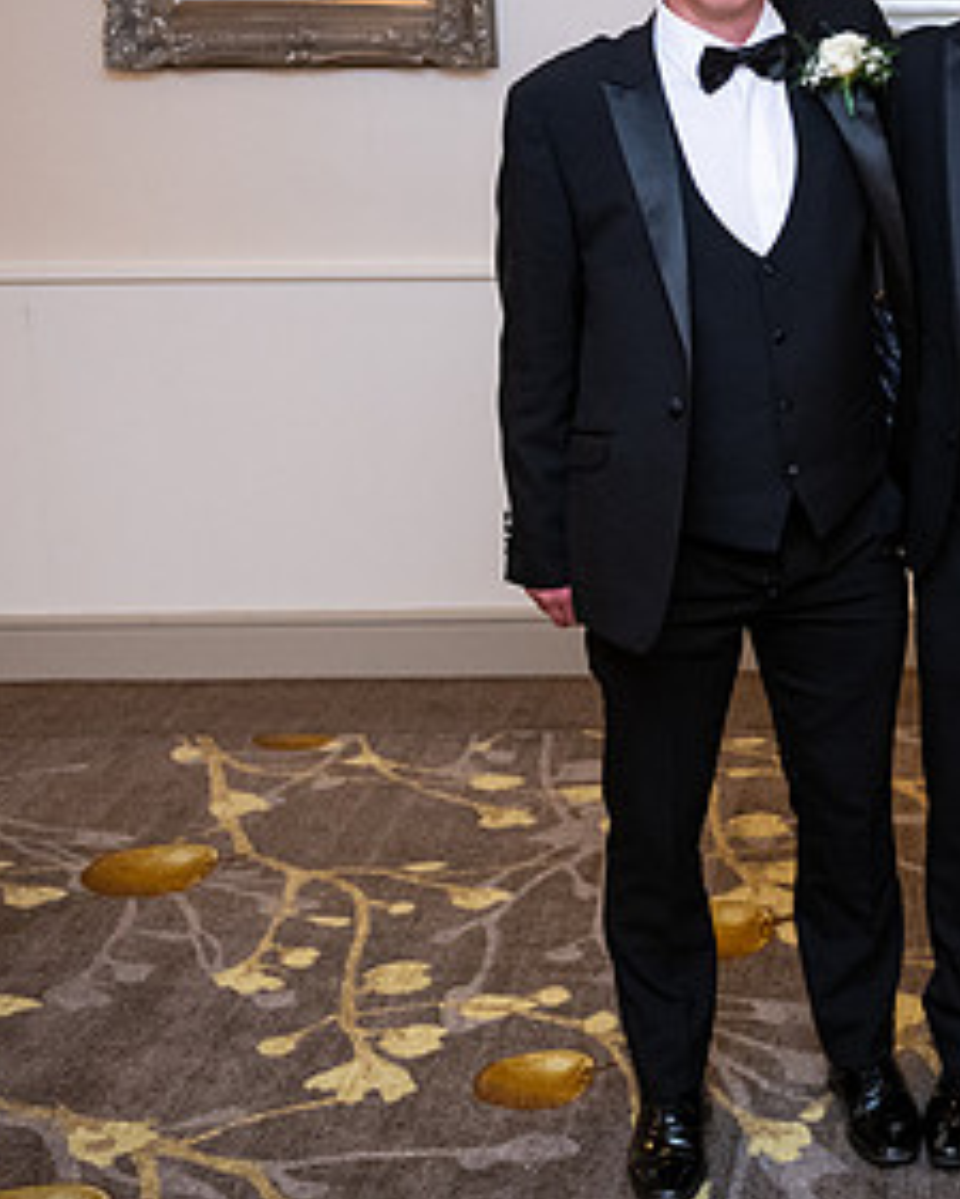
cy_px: 360
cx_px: 1093
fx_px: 2343
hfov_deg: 21.8
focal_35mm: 66
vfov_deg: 28.4
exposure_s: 1/160
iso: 1000
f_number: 3.5
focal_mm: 31
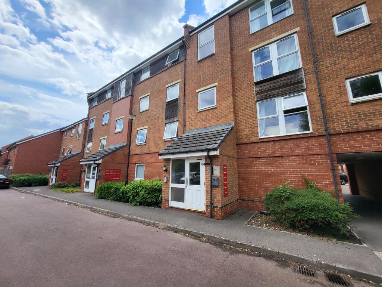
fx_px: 143
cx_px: 191
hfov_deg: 106.2
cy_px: 144
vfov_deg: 89.9
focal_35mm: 13
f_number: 2.2
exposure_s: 1/997
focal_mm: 1.74
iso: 32
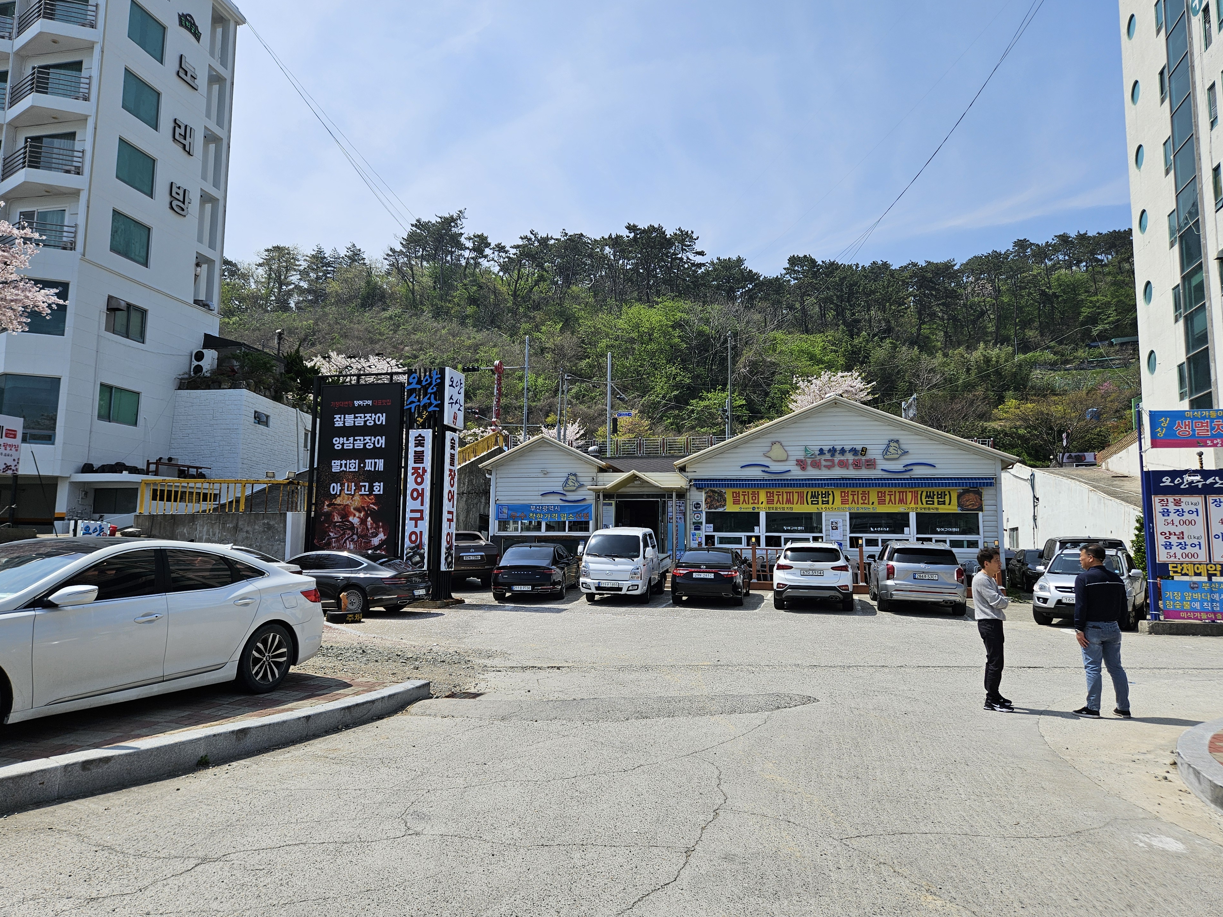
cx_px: 599
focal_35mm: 24
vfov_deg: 56.8
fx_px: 848
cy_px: 445
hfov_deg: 71.6
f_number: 1.8
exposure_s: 1/3134
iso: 25
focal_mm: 5.4
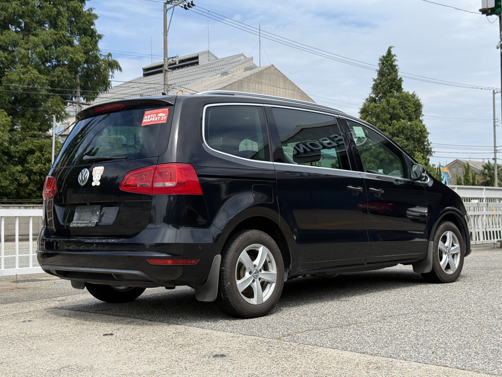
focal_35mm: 48
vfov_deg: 30.3
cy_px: 188
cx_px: 251
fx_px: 696
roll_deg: +0.6
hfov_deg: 39.7
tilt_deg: +2.5
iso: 80
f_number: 1.78
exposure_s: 1/3534
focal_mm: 6.76
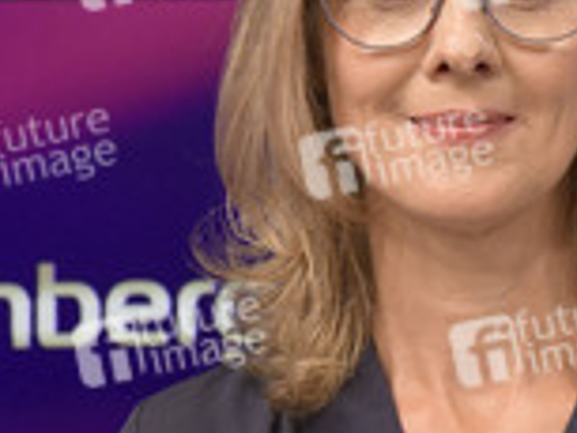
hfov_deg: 16.4
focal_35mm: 119
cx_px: 447
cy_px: 249
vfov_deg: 12.5
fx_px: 1985
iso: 2500
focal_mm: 42
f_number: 6.3
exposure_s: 1/200
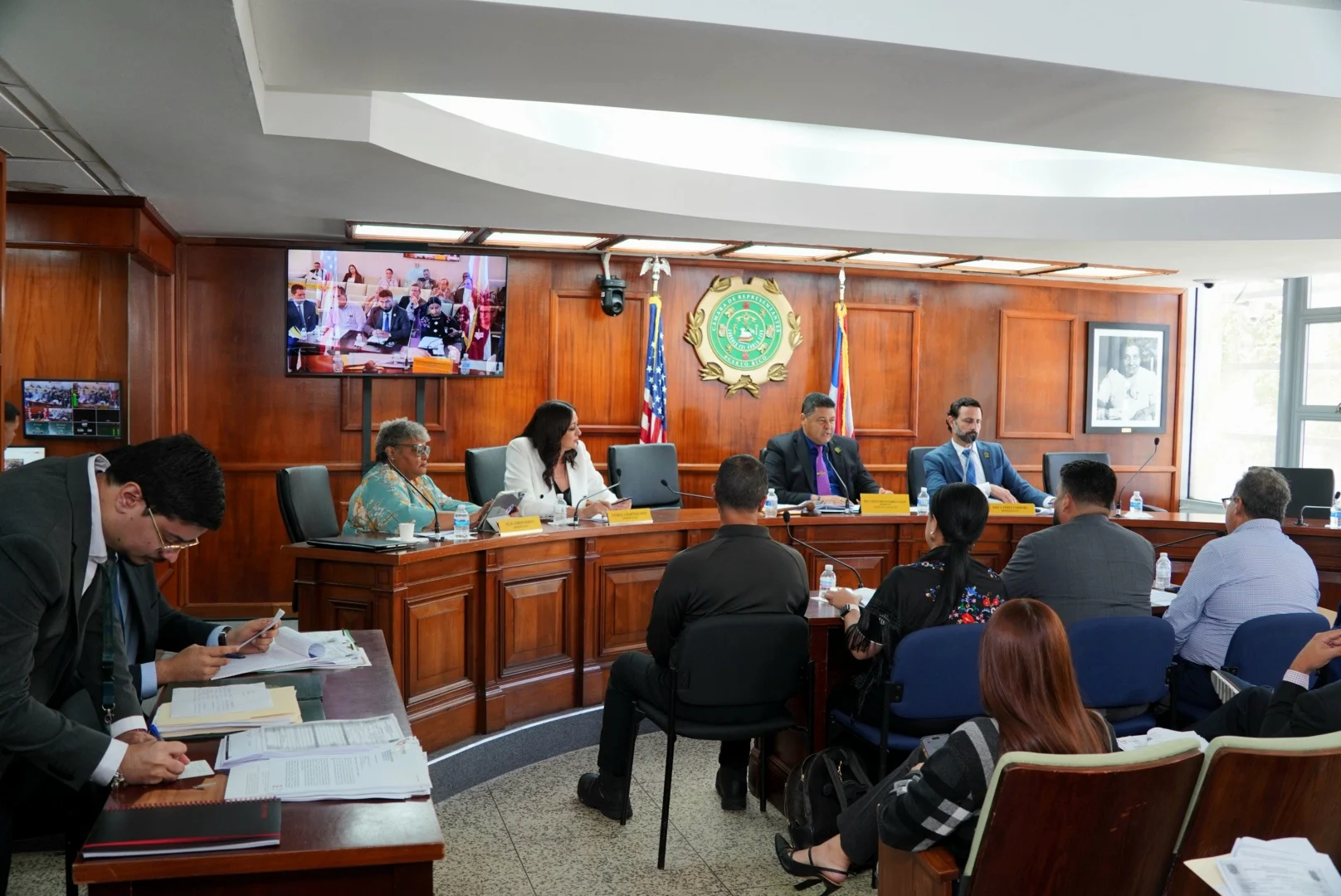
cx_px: 670
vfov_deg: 41.8
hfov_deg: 59.5
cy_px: 448
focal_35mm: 32
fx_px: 1174
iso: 320
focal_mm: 21
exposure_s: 1/60.2
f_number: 4
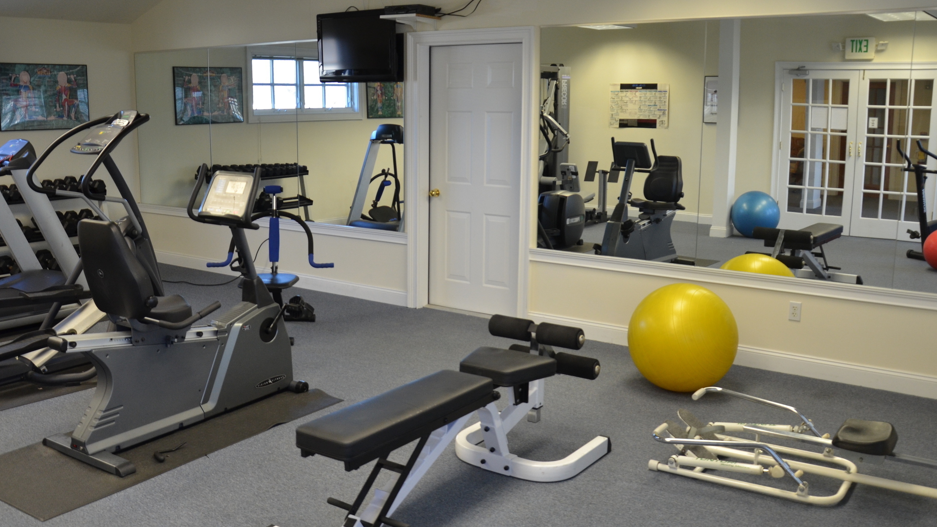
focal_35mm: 34
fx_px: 845
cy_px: 251
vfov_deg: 34.7
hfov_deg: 57.9
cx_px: 412
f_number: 4
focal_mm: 18
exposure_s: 1/60
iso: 450
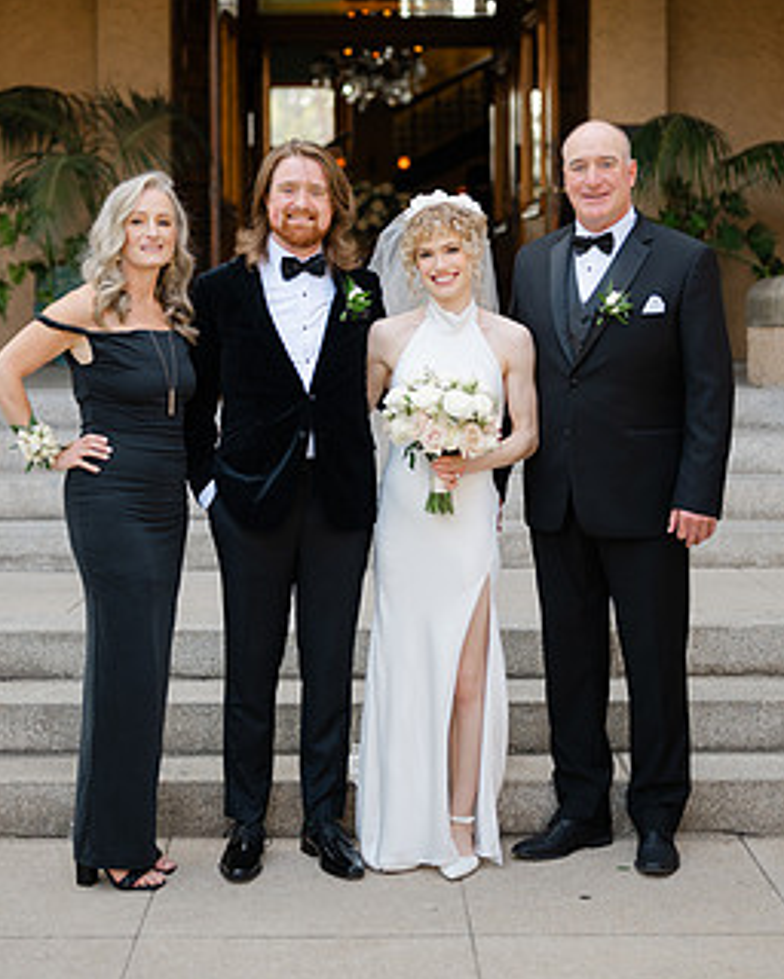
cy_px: 355
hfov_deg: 23.1
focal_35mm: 66
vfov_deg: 28.6
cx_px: 383
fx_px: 1914
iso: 64
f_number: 2
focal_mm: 50
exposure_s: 1/320
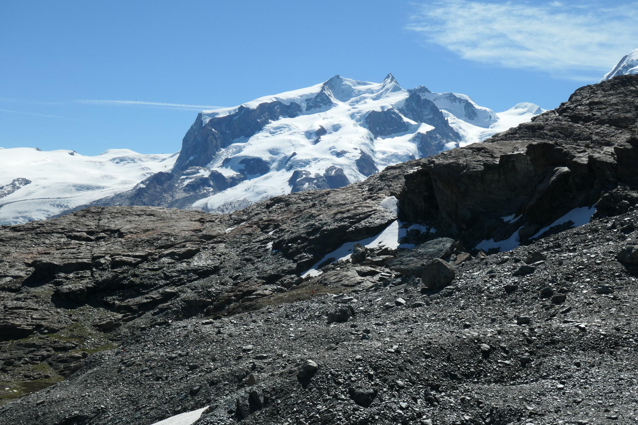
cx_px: 319
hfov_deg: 35.6
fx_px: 992
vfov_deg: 24.2
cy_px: 212
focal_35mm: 56
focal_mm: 20.4
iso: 200
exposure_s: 1/1000
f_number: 7.1
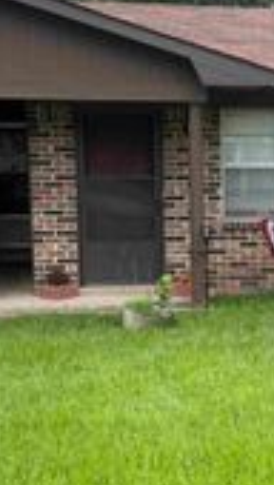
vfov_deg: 27.4
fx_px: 992
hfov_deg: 15.5
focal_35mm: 77
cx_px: 268
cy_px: 307
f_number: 1.78
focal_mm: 6.76
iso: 100
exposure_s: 1/448
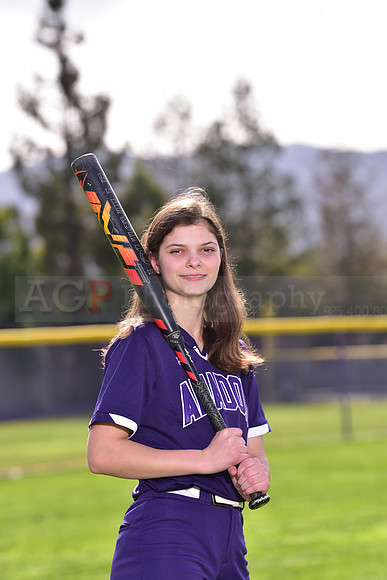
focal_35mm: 175
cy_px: 290
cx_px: 194
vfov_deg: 11.7
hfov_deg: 7.9
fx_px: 2820
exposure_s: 1/250
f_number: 5.6
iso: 80
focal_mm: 175
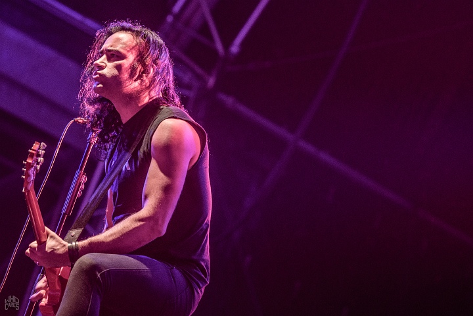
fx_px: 2286
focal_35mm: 174
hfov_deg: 11.8
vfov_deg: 7.9
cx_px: 236
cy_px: 158
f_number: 2.8
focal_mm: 116
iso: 1250
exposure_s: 1/100
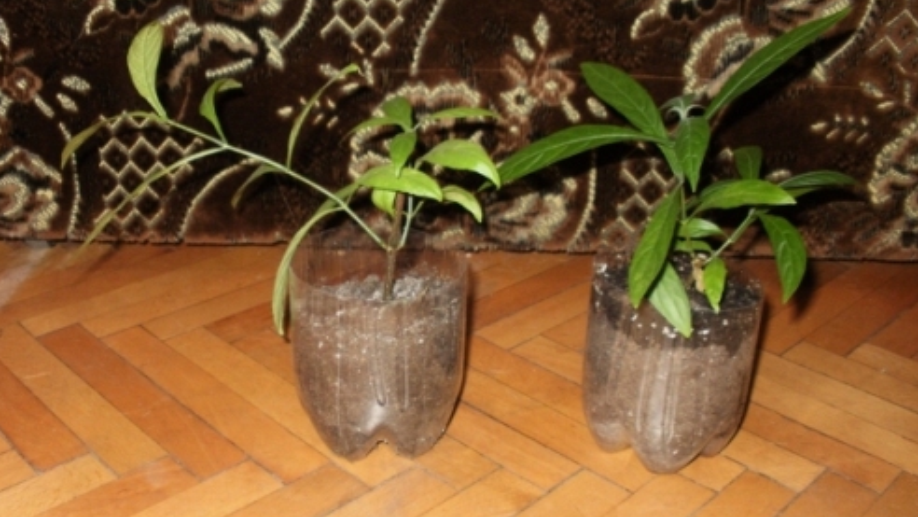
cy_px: 294
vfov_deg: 29.7
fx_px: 974
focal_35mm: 40
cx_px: 453
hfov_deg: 50.5
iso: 125
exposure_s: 1/30
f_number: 3.5
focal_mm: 6.3
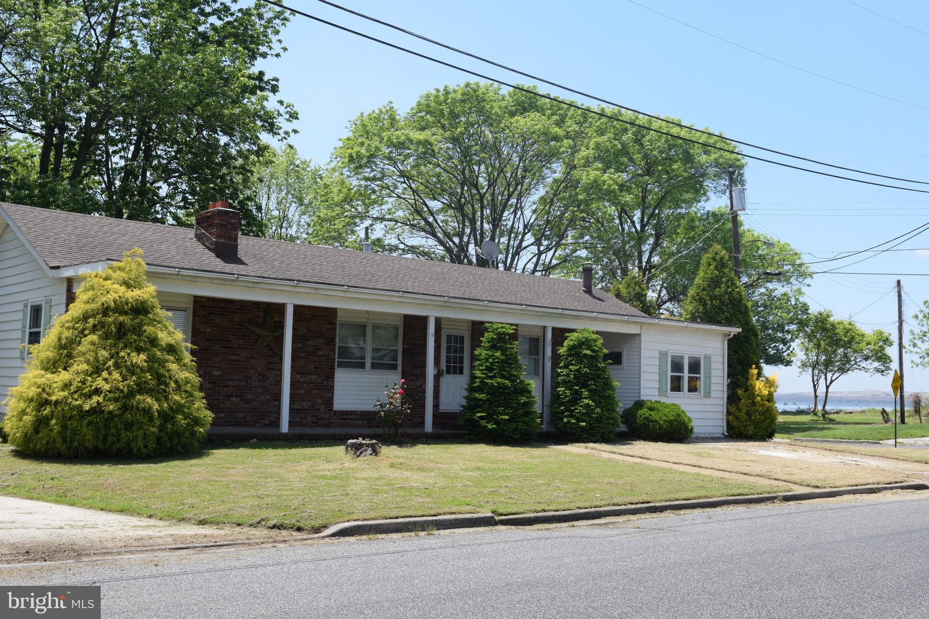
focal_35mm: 39
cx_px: 464
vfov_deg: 34.2
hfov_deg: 49.6
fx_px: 1006
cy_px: 310
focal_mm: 26
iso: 400
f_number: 11
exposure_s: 1/500
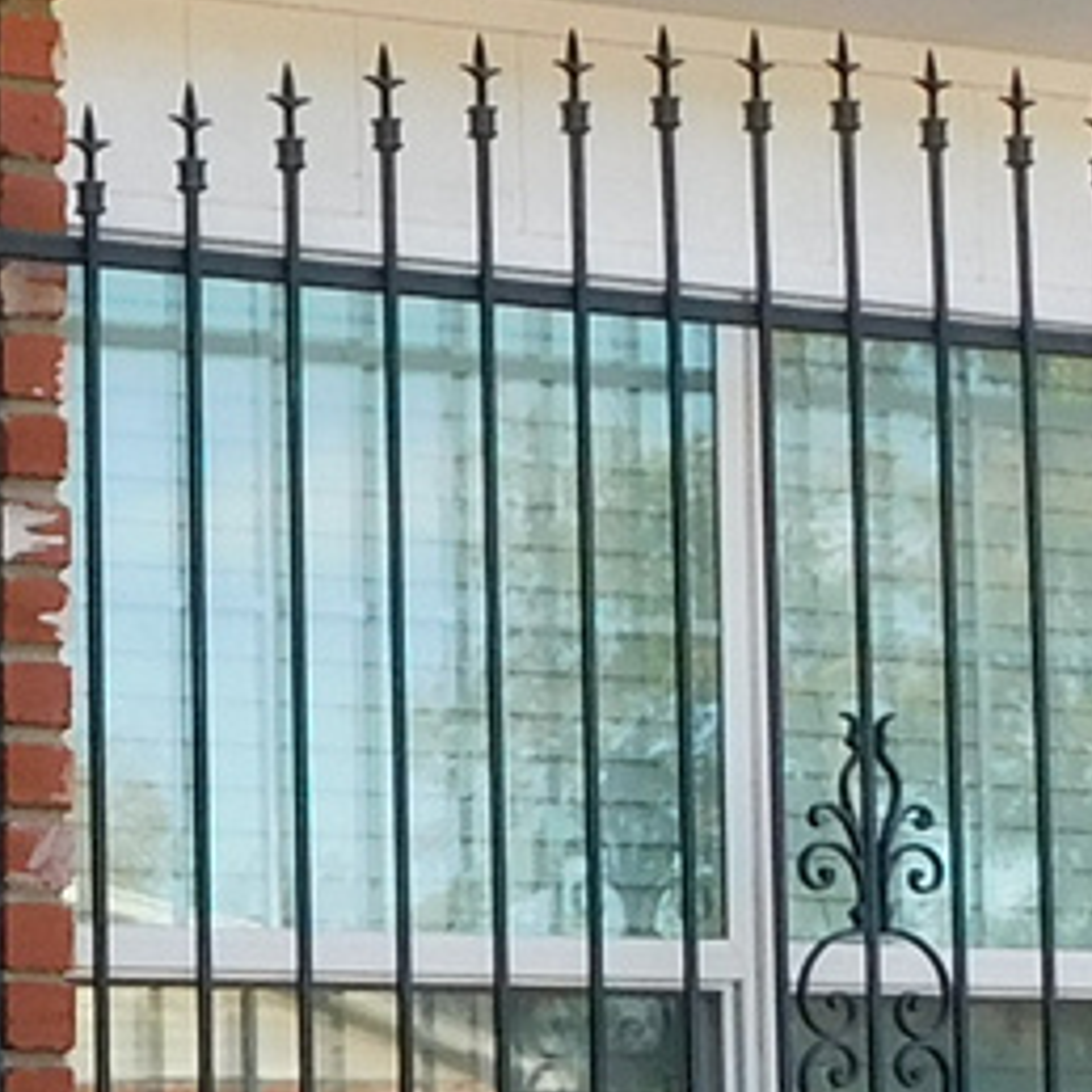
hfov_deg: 10.8
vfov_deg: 10.8
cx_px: 59
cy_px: 810
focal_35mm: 161
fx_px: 5746
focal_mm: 4
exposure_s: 1/250
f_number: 3
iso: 125
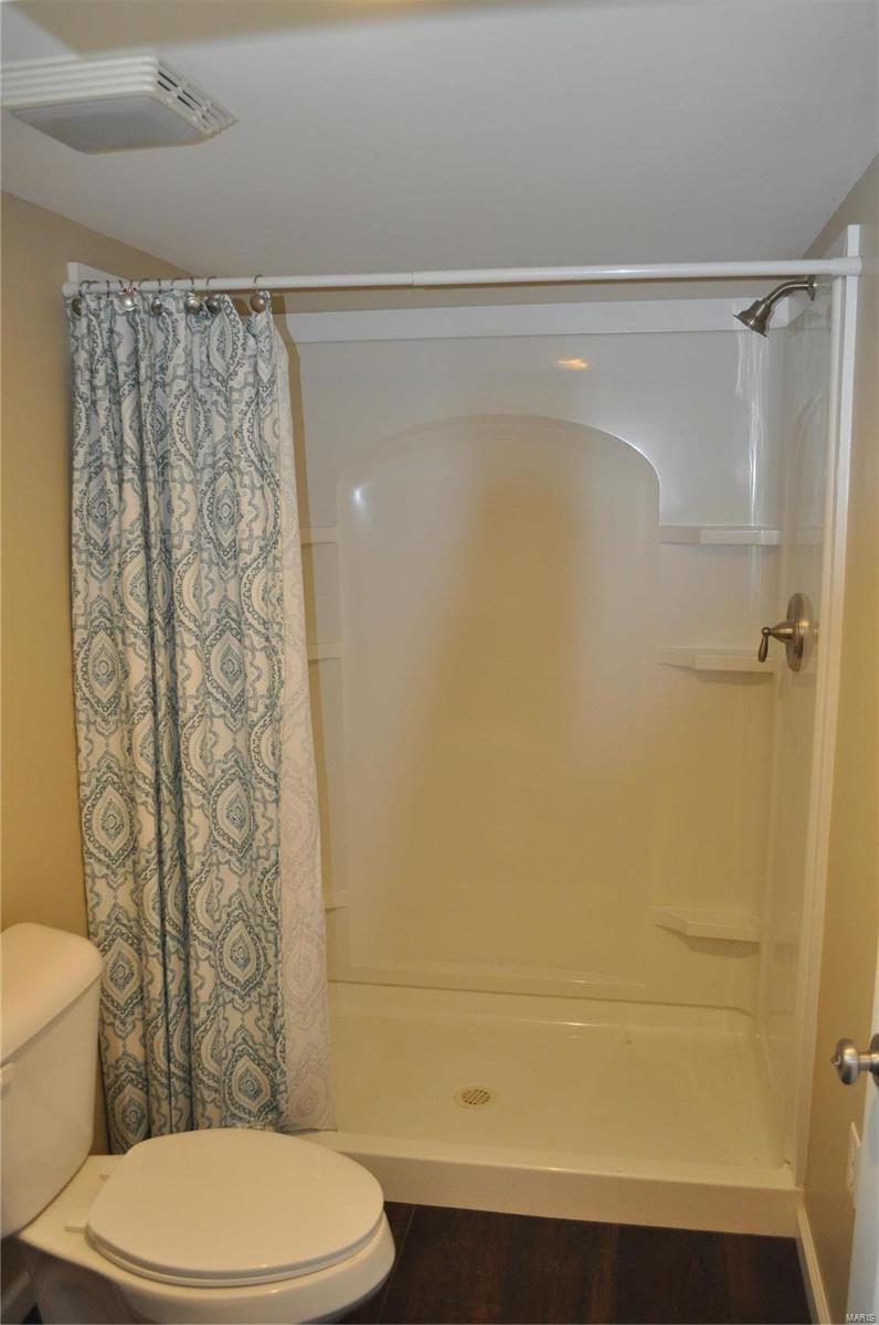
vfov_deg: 62.0
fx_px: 1102
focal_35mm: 30
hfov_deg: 43.5
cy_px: 662
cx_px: 440
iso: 800
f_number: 3.8
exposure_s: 1/60
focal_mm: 20
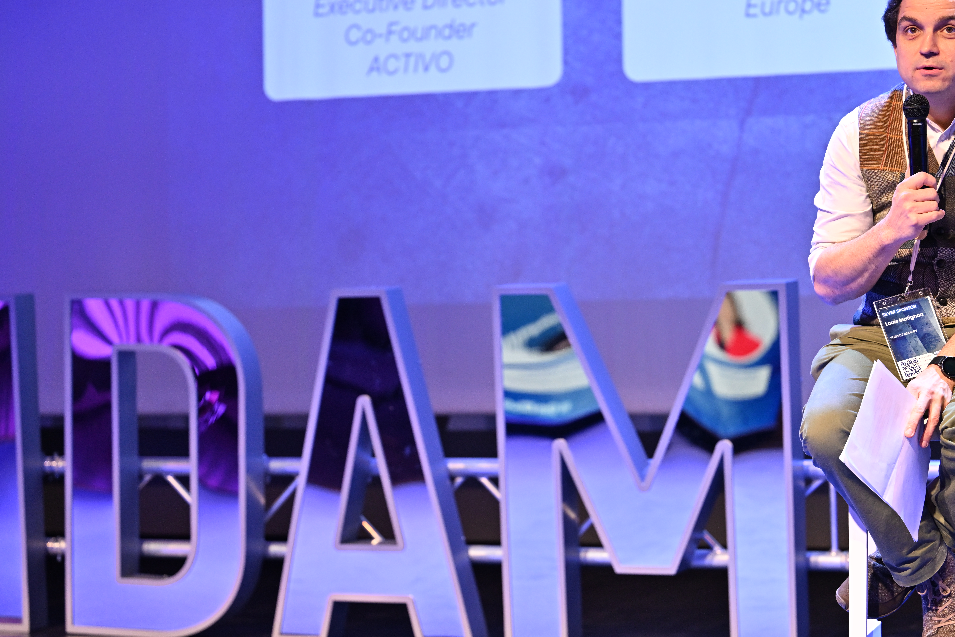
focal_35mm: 110
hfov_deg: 18.6
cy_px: 323
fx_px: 2918
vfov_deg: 12.5
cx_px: 543
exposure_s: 1/160
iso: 1600
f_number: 2.8
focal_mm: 86
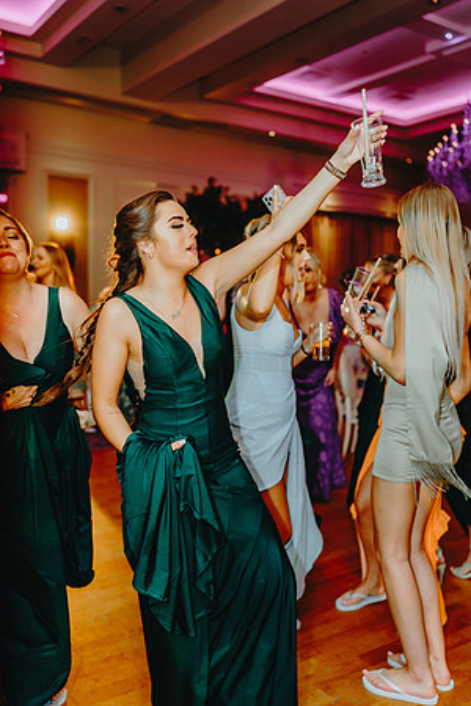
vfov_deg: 54.4
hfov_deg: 37.9
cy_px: 353
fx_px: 687
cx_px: 236
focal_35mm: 35
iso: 1250
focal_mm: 35
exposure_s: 1/250
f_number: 2
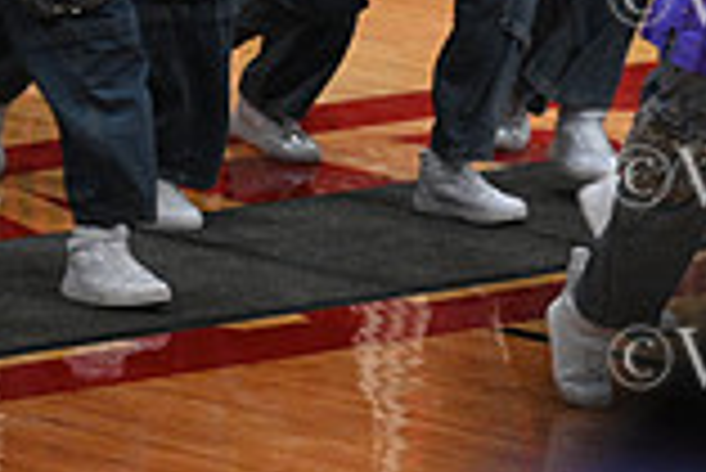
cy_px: -276
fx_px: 13053
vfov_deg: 2.1
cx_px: 1259
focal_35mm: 665
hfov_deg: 3.1
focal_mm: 180
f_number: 3.5
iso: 4000
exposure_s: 1/400
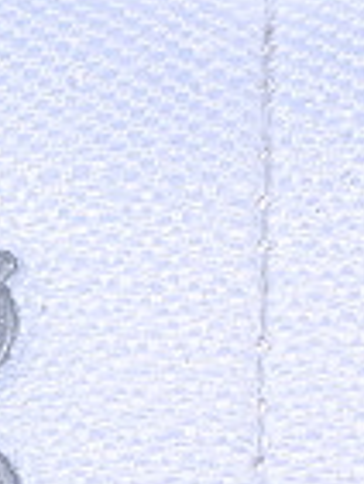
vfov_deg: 3.6
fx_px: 7714
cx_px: 155
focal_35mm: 551
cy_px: 1095
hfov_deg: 2.7
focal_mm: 50
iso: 160
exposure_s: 1/60
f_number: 8
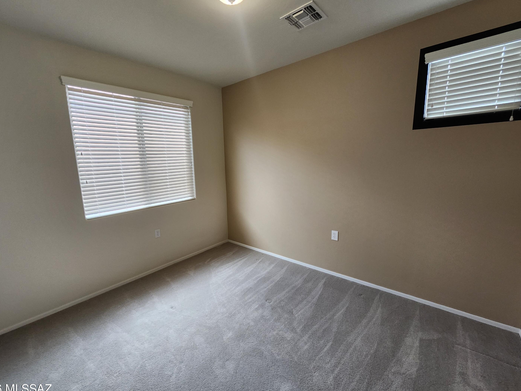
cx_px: 246
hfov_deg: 102.0
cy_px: 197
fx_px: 211
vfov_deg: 85.7
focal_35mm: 14
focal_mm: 1.74
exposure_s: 1/60
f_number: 2.2
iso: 125
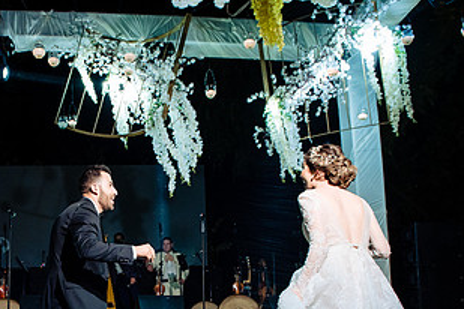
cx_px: 108
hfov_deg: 42.1
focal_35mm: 45
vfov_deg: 28.5
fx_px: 580
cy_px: 287
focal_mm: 24
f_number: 7.1
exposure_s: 1/60
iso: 2000
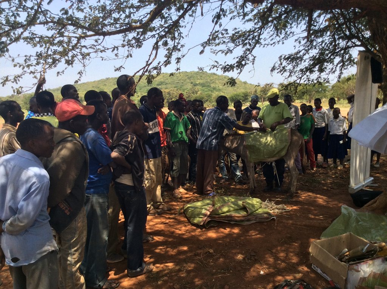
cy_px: 144
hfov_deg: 55.4
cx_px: 194
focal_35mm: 33
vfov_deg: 42.8
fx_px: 368
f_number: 2.4
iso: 32
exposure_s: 1/590
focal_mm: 3.3
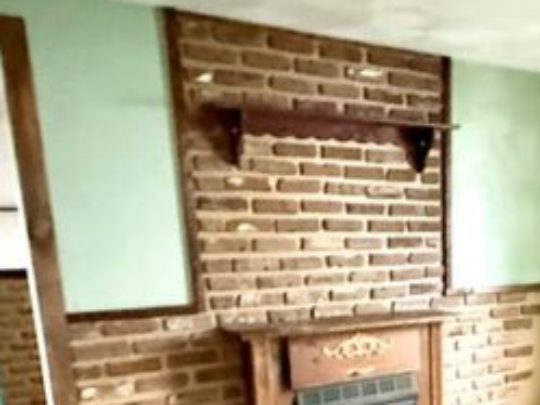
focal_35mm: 45
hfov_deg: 39.1
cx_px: 486
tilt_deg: -14.3
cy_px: 388
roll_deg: +1.6
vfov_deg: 30.3
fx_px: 702
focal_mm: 2.22
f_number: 2.2
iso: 1250
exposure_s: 1/60
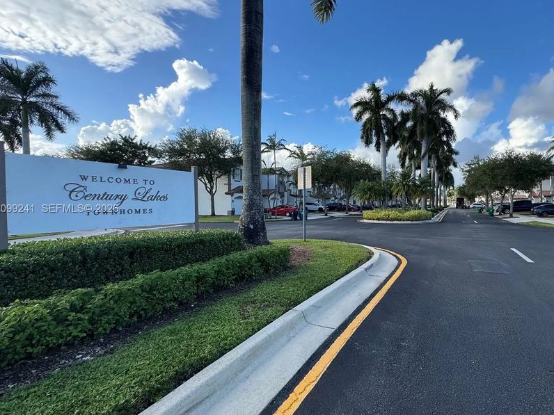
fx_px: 288
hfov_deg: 86.5
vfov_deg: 71.6
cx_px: 336
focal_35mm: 18
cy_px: 209
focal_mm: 2.22
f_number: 2.2
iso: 40
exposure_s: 1/687
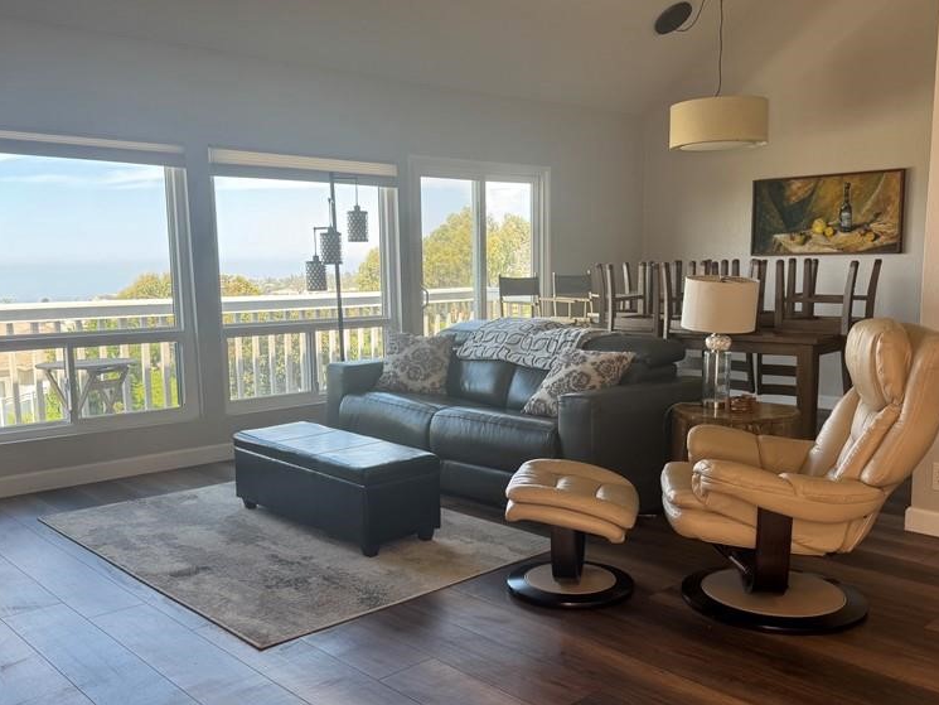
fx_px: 895
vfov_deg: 42.9
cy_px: 383
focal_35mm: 33
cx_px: 460
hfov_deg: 55.3
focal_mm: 6.76
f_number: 1.78
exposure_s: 1/146
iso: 64
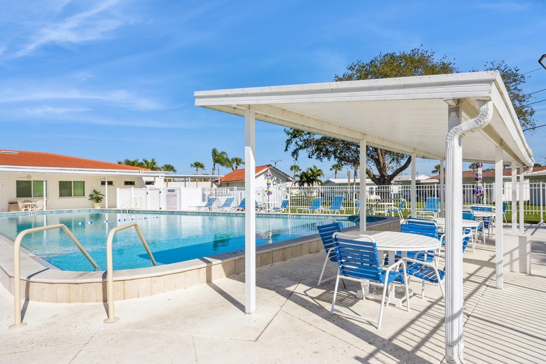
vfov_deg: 56.1
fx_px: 341
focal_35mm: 22
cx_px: 273
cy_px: 182
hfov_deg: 77.3
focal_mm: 15
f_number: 8
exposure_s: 1/1000
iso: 200
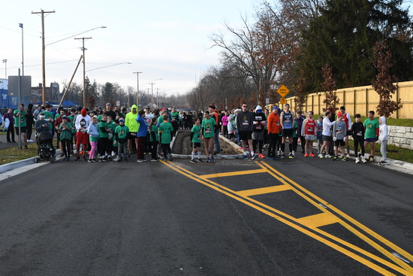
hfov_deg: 37.8
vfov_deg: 25.8
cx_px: 206
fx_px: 602
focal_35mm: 52
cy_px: 138
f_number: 5.6
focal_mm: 35
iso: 250
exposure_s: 1/250
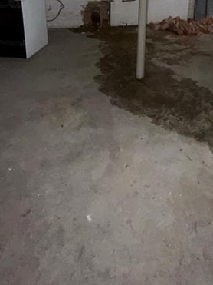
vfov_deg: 53.0
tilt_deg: -14.2
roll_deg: -2.2
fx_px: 238
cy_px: 22
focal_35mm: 29
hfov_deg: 47.1
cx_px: 149
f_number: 2.2
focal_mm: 2.22
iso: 500
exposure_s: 1/30
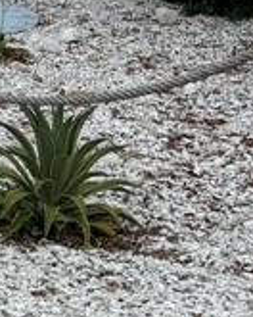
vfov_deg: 12.5
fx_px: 1357
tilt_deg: -1.1
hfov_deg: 9.5
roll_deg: +0.3
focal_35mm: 145
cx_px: -337
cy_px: -179
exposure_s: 1/4975
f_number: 1.78
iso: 80
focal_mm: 6.76
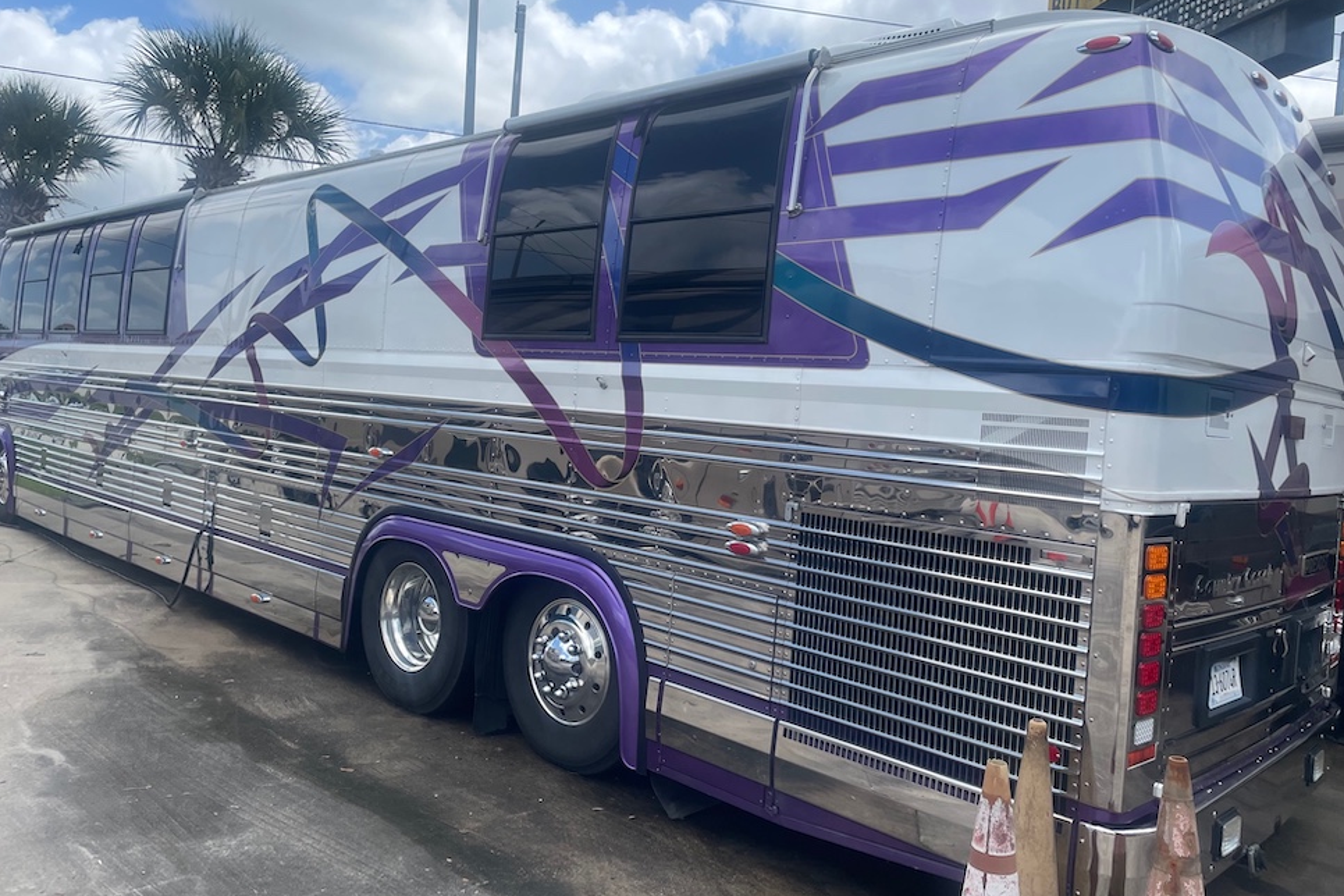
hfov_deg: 65.5
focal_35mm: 28
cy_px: 426
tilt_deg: -0.2
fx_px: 1045
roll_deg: -1.9
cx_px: 651
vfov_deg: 46.4
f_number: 1.6
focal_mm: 4.2
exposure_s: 1/2681
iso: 32
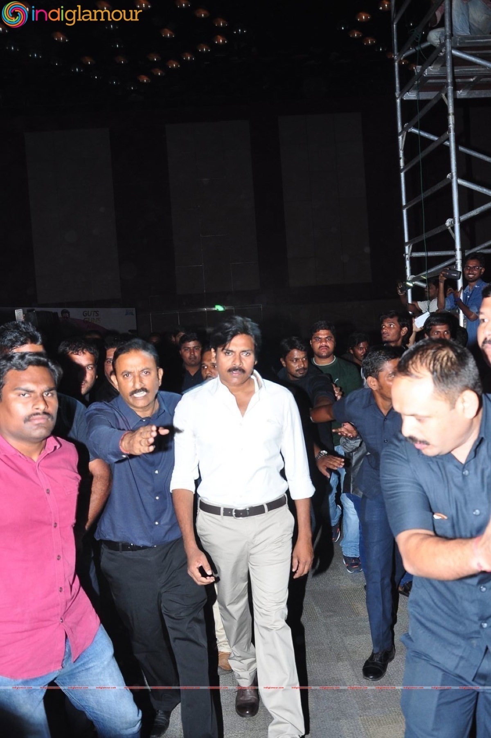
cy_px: 369
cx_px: 246
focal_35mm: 32
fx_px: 646
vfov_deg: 59.5
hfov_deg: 41.6
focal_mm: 21
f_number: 5
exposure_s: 1/160
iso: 400
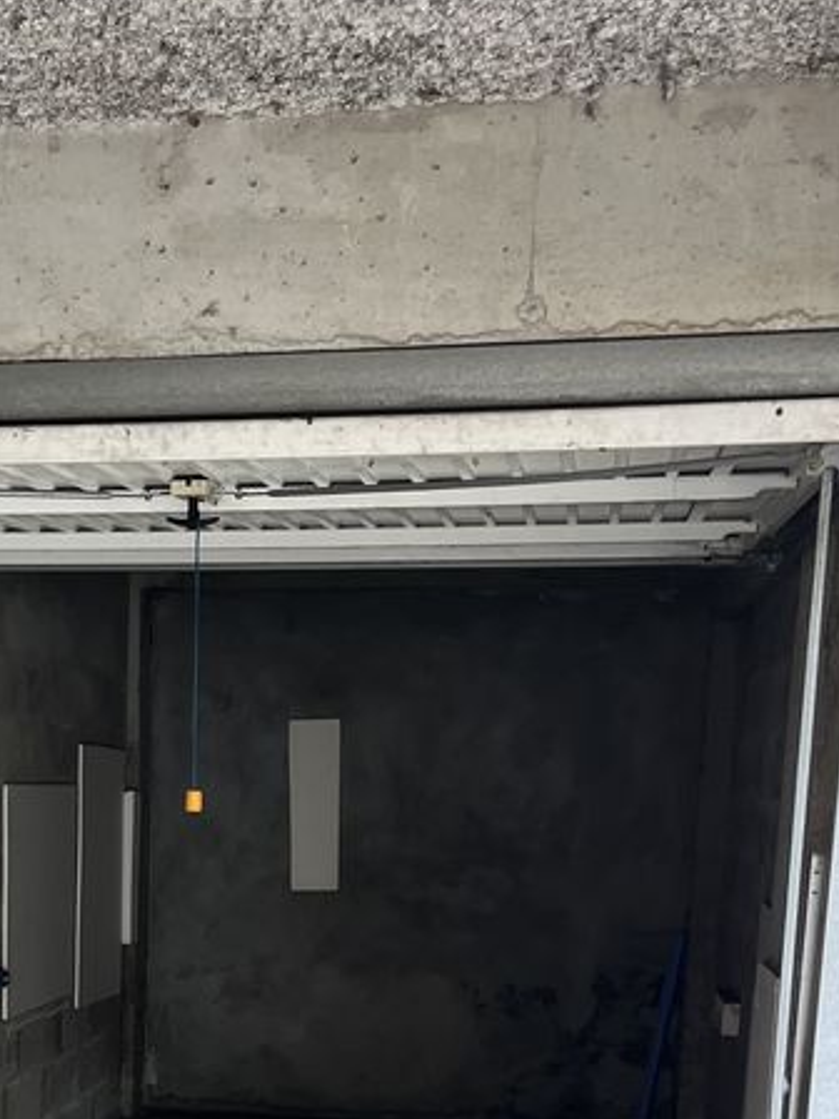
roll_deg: -1.9
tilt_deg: -14.5
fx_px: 1874
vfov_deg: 30.7
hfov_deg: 24.6
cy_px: 1134
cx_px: 117
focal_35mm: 58
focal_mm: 5.1
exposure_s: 1/118
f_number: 1.6
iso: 125
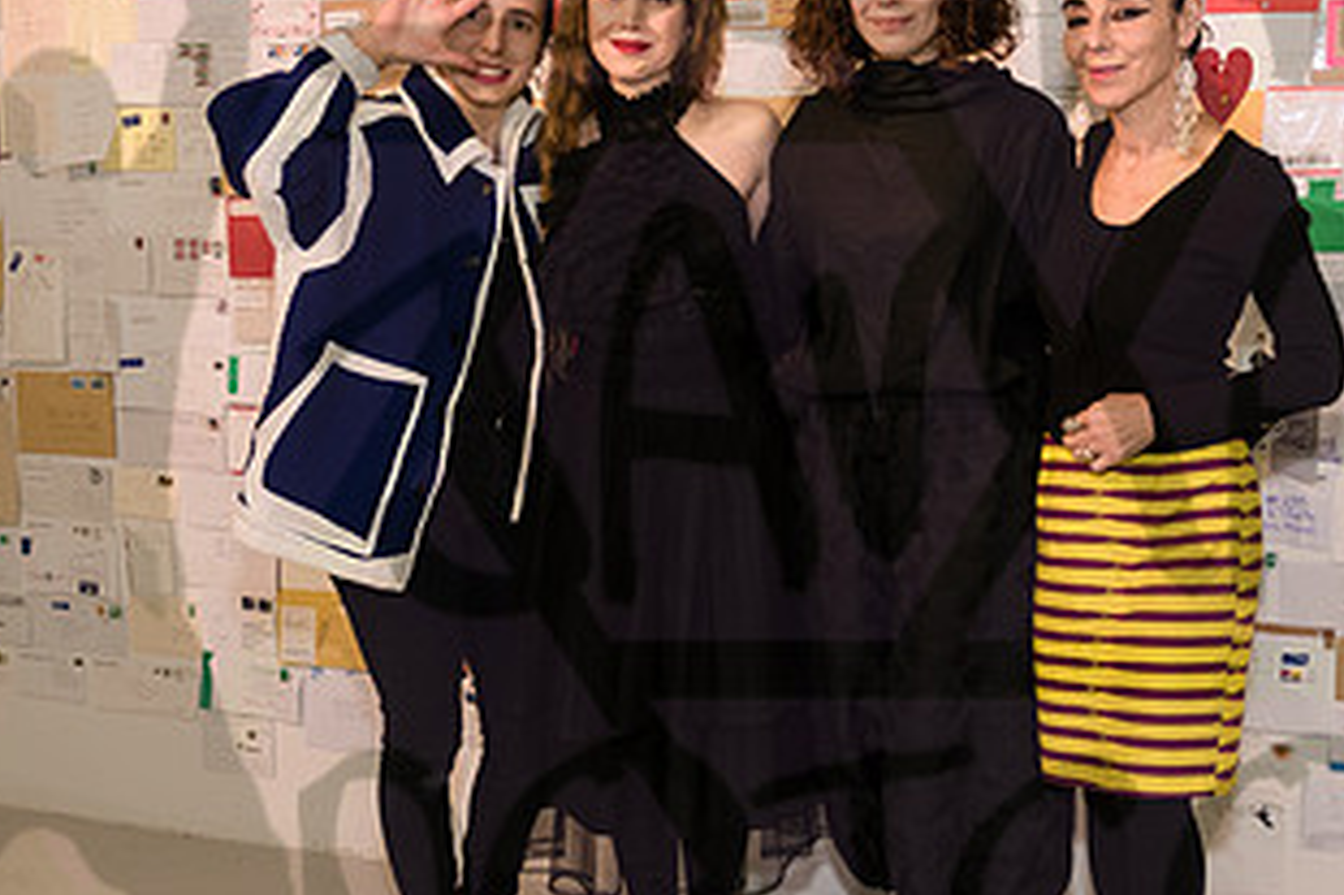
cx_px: 769
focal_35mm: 45
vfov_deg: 29.8
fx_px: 1679
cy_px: 396
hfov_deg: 43.5
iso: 1600
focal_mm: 24
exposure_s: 1/200
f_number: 4
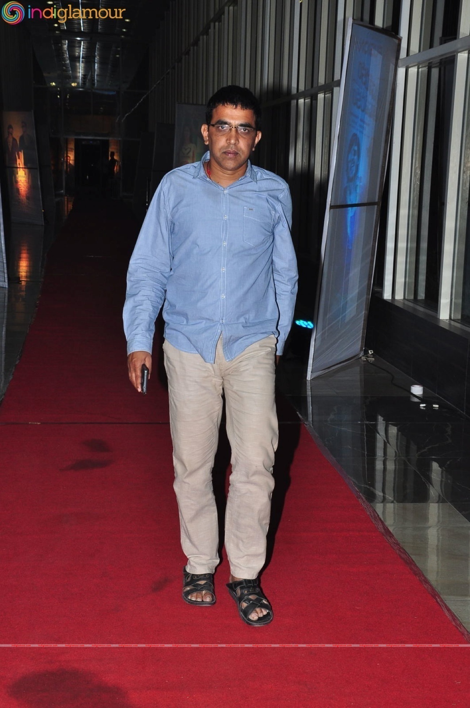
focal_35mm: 63
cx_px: 235
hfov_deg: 21.5
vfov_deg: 31.9
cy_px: 354
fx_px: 1238
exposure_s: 1/125
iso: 400
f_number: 9
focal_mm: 42
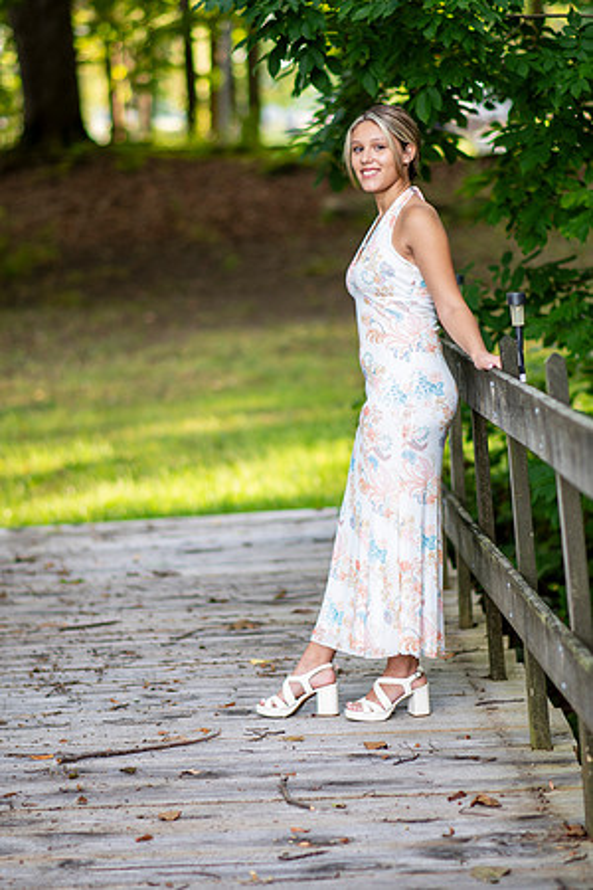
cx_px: 296
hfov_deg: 10.8
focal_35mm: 127
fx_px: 3138
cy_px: 445
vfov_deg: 16.1
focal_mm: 85
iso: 100
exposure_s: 1/125
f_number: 1.8
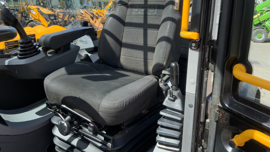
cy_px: 51
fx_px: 229
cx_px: 136
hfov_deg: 61.0
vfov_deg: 36.3
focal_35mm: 32
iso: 16
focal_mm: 3
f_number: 1.8
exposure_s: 1/586
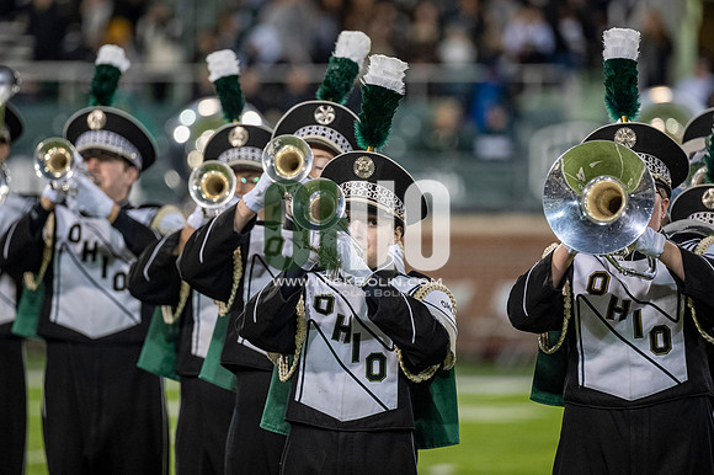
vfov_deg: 4.6
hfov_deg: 6.9
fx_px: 5946
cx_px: 357
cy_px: 238
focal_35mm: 300
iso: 1000
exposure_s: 1/500
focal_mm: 200
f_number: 2.8
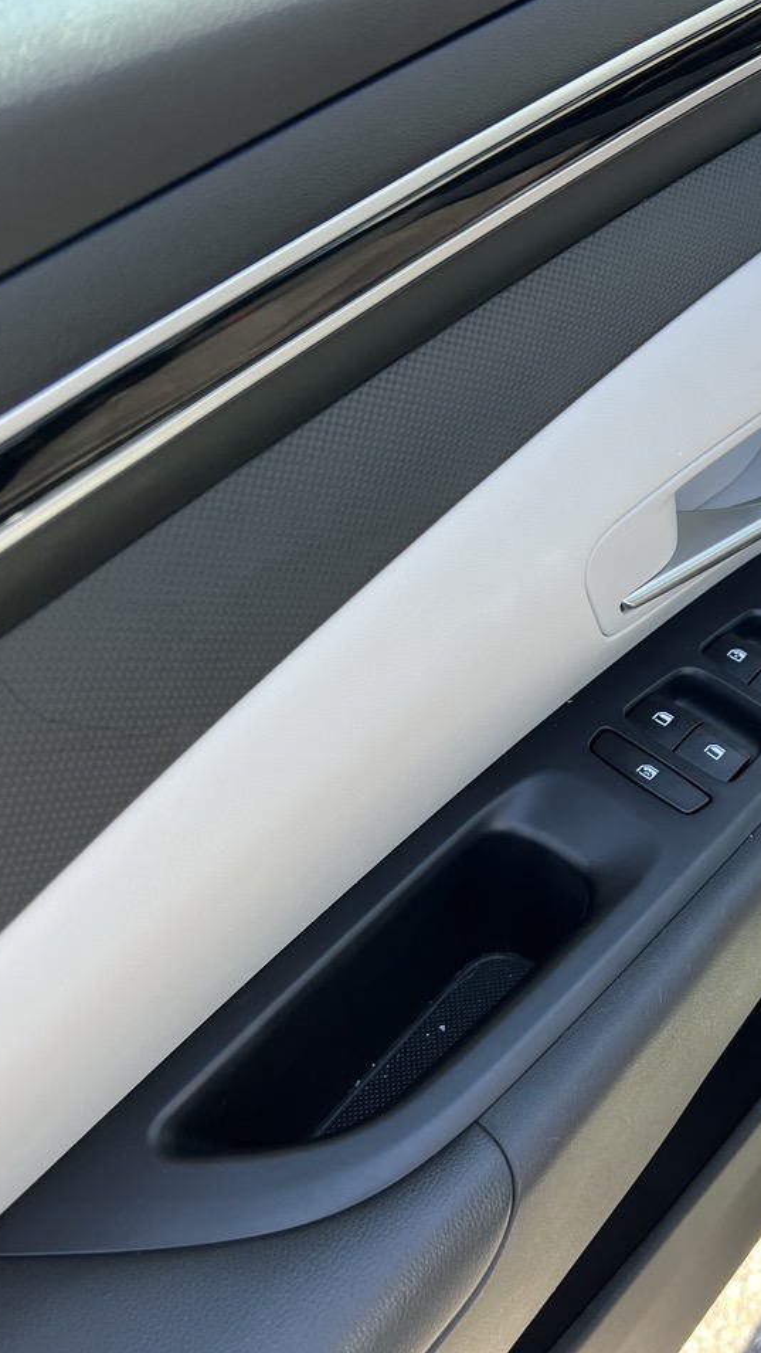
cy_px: 674
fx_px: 1362
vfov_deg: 52.8
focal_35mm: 38
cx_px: 636
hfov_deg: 30.3
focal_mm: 5.7
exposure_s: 1/227
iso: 40
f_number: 1.5
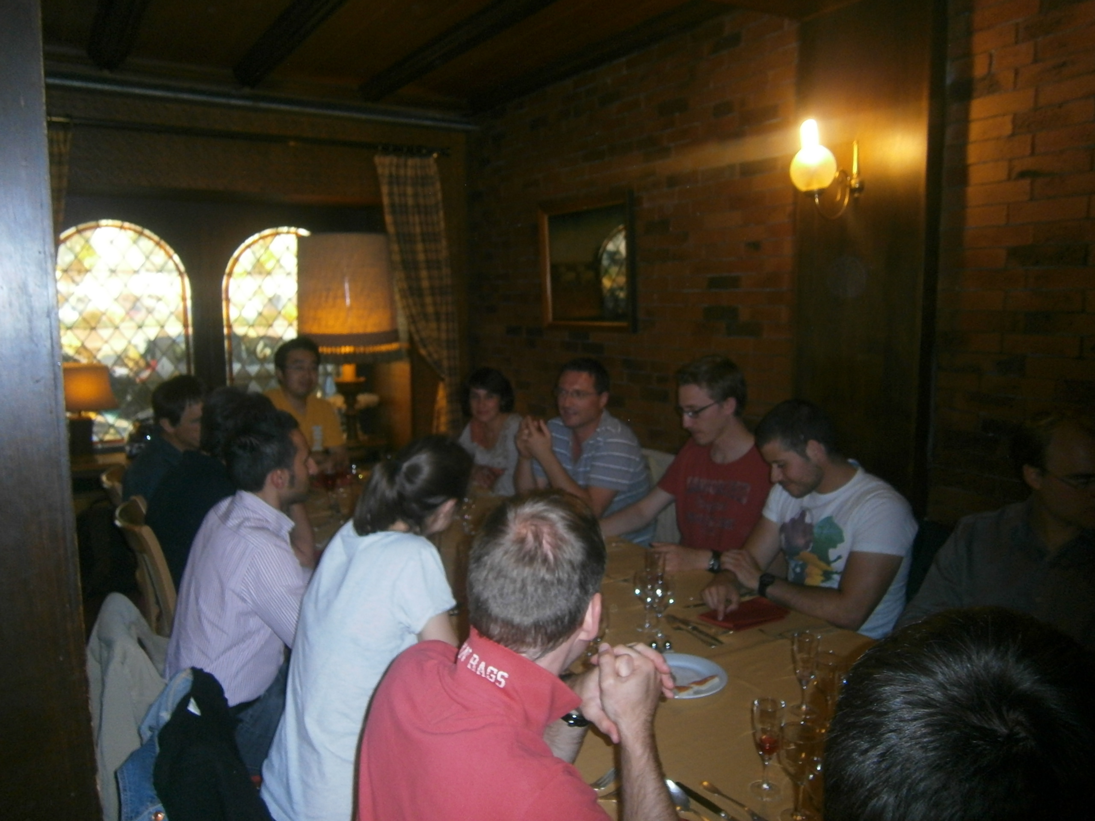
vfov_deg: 53.1
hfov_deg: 67.3
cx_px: 548
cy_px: 410
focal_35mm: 26
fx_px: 822
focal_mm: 4.7
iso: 160
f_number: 2.8
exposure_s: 1/30
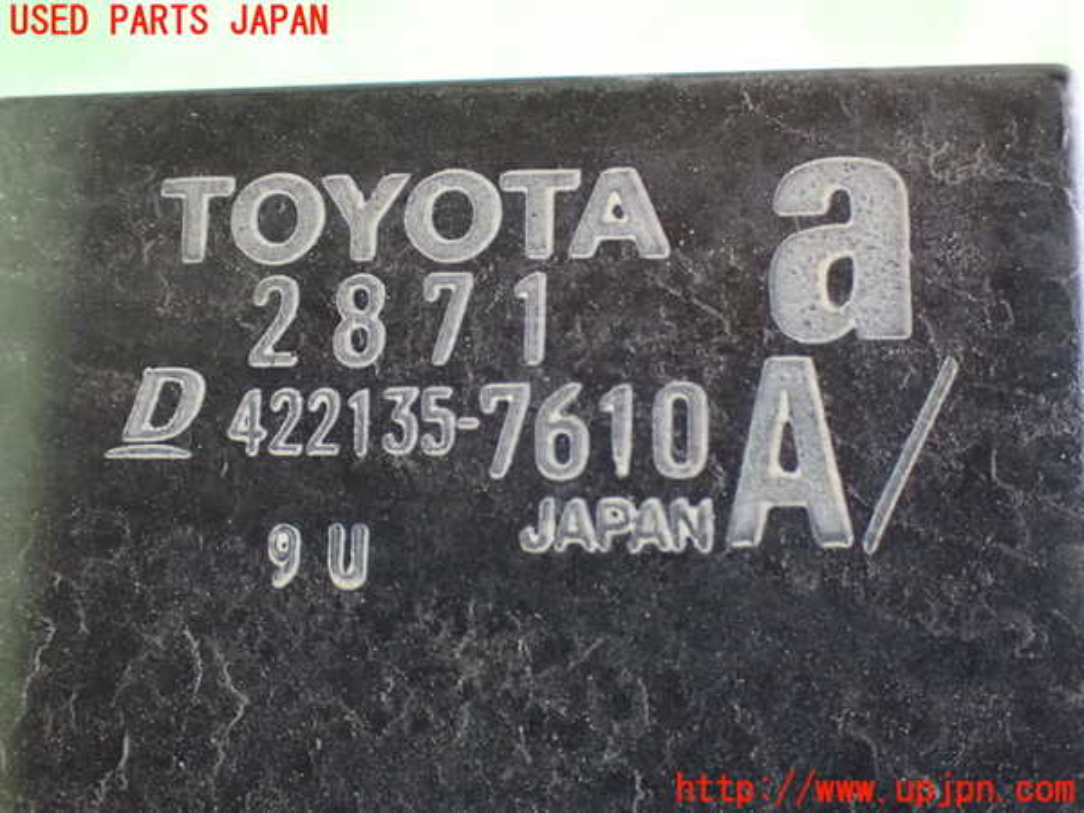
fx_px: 1566
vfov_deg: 29.1
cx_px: 542
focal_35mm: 50
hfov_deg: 38.2
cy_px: 406
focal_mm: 9.01
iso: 1600
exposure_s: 1/25
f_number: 3.2
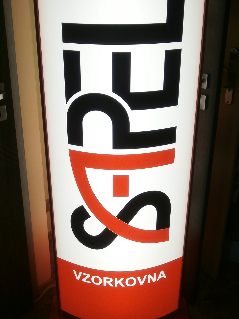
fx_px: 396
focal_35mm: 43
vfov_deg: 43.6
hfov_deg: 33.6
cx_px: 112
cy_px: 128
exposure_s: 1/40
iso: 100
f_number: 3.5
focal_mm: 5.36
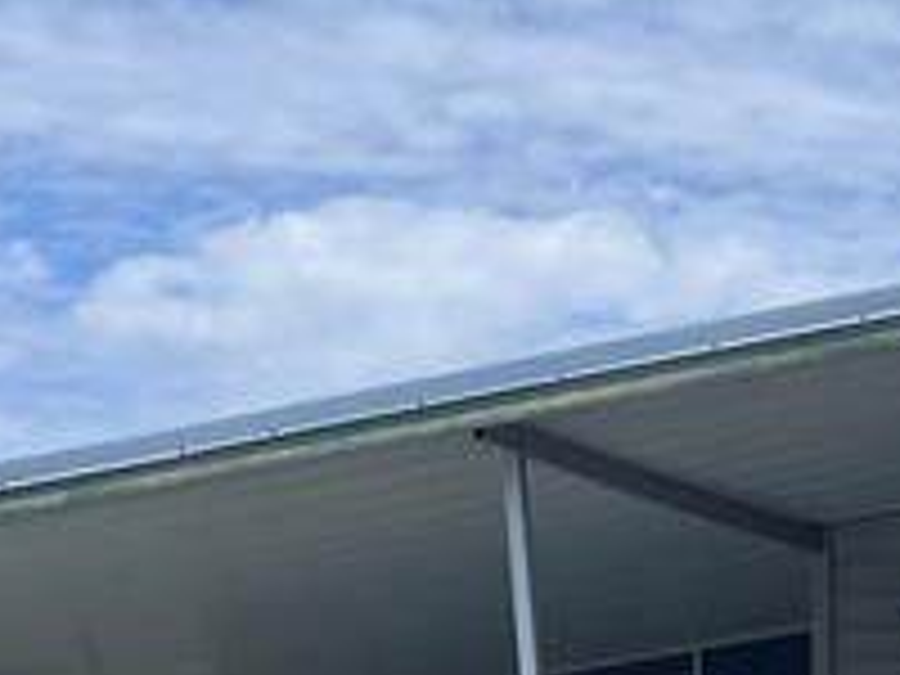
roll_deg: +0.0
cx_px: 1256
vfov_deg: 10.8
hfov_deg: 14.1
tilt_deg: -0.5
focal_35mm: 133
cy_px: 999
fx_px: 3458
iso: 50
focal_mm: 5.7
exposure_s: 1/5076
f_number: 1.5
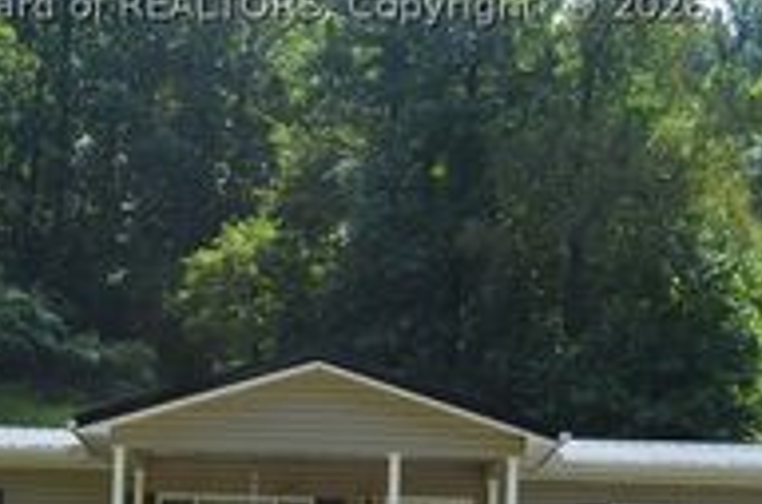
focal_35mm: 86
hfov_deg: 23.3
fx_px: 1816
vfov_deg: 15.2
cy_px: 629
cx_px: 139
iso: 200
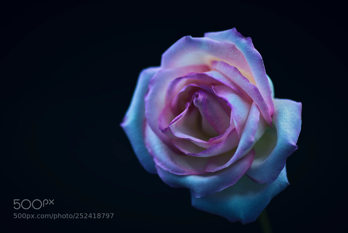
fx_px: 967
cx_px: 174
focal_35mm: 100
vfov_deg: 13.7
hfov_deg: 20.4
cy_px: 116
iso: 400
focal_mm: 100
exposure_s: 1/3200
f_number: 3.5
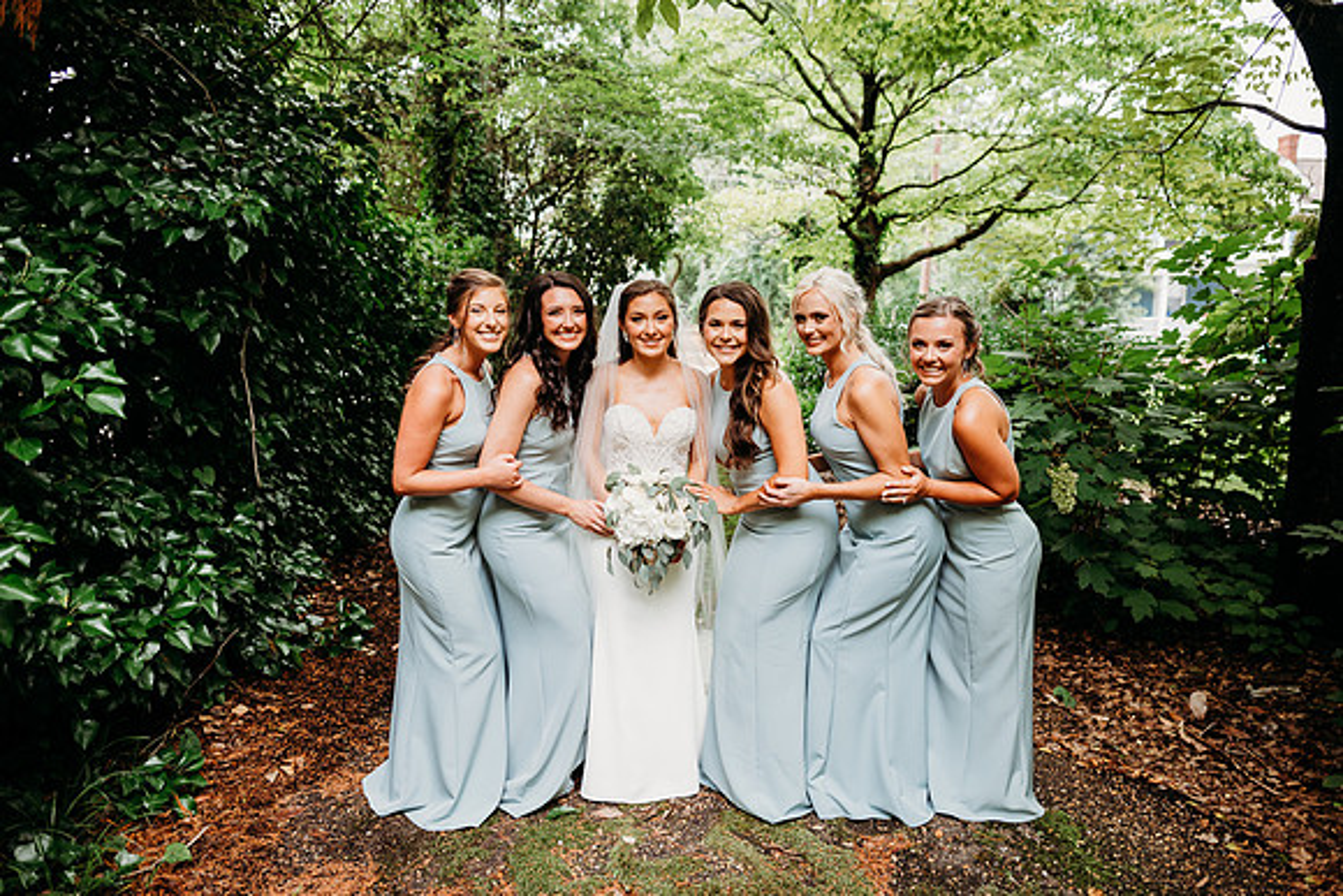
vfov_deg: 53.2
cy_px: 448
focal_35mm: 24
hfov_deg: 73.7
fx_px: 896
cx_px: 672
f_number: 2.5
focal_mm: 24
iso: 160
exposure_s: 1/160
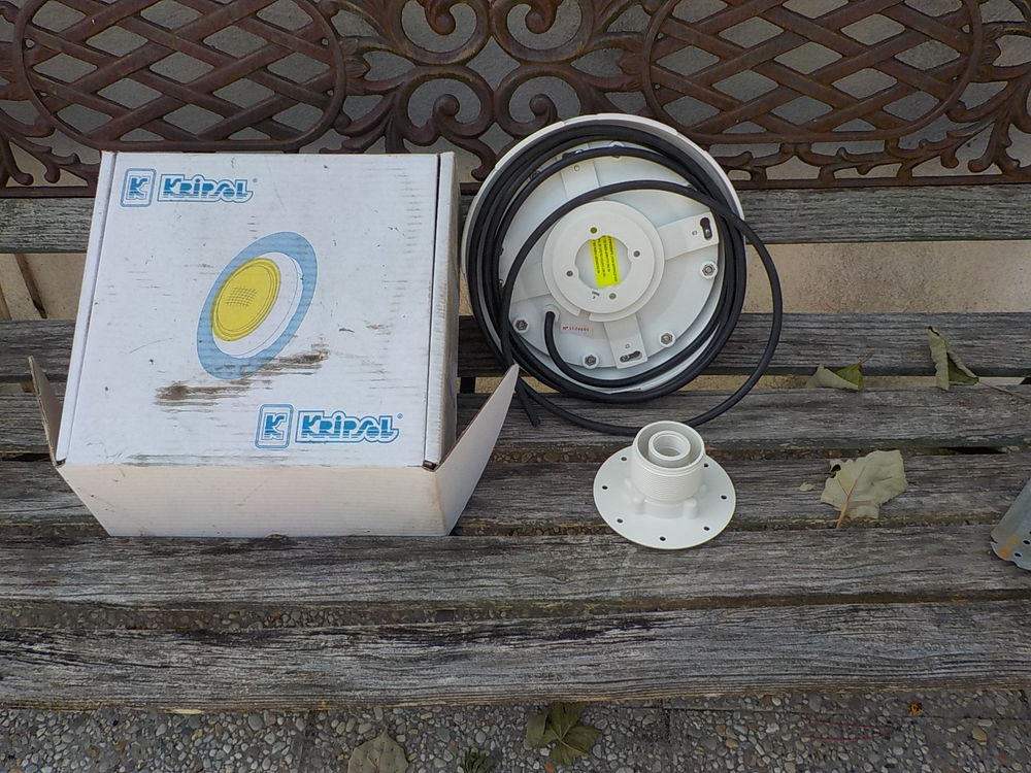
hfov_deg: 60.0
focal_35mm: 30
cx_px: 516
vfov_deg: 46.8
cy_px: 386
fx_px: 894
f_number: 3.3
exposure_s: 1/640
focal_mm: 4.1
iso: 125
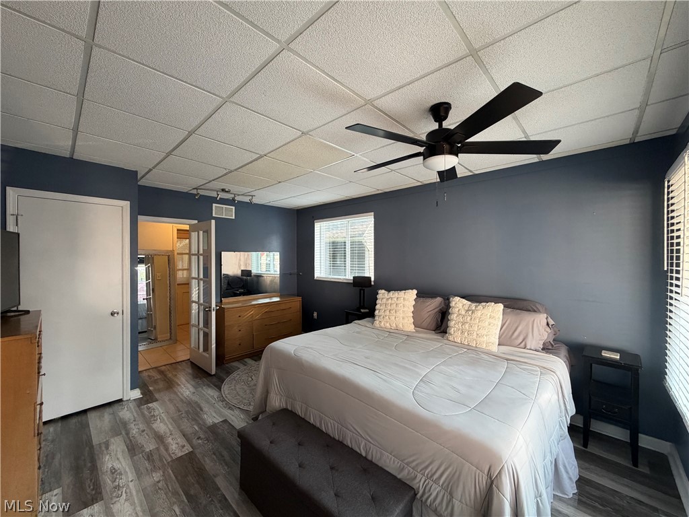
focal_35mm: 14
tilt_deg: -0.7
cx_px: 344
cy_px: 258
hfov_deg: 102.1
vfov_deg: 85.7
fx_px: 279
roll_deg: -0.3
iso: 320
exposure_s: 1/119
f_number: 2.2
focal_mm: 2.22
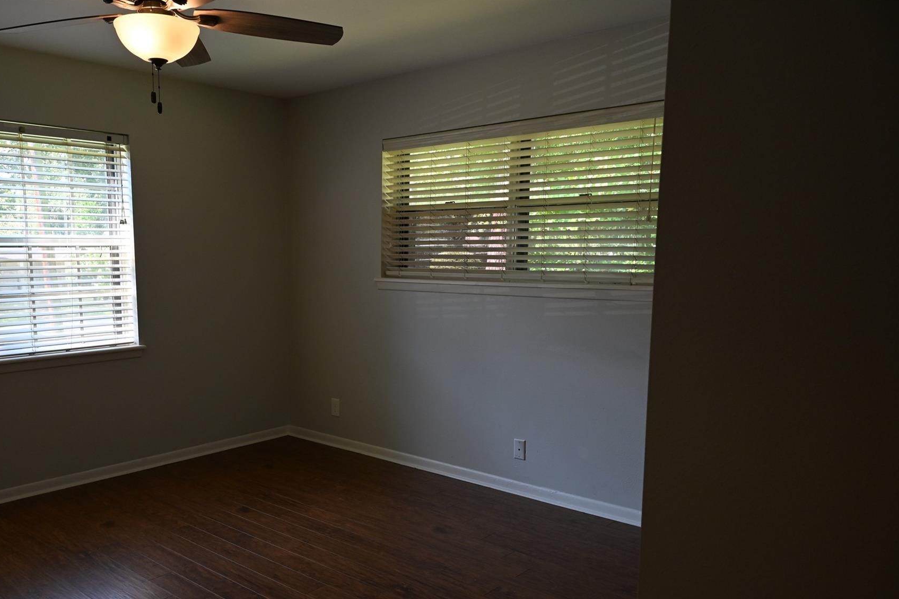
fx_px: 739
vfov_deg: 43.9
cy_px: 359
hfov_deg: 62.1
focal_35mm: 30
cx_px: 359
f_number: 11
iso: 1000
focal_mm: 24.5
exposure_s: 1/60
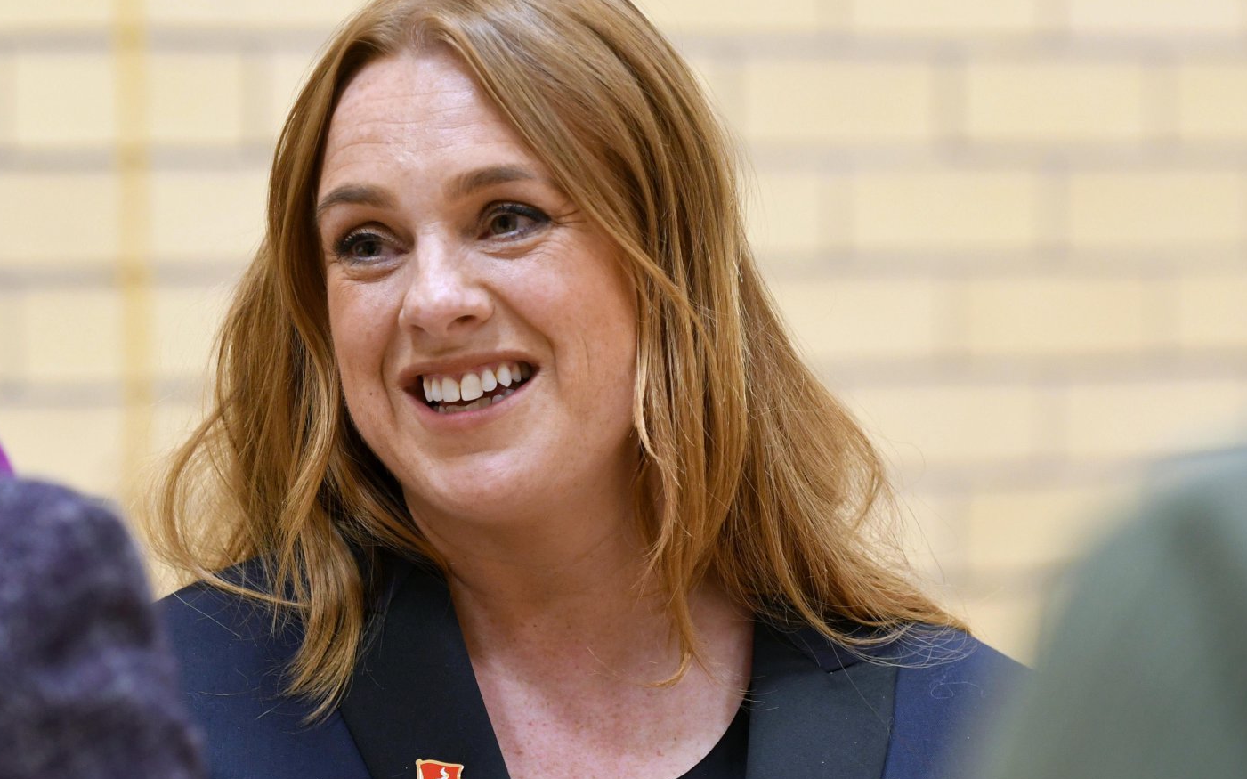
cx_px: 644
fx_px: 10253
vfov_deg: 4.4
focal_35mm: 302
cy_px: 458
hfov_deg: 7.0
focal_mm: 135
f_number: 2.8
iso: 1000
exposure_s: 1/100
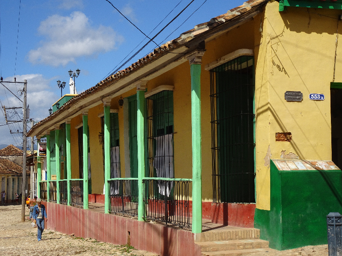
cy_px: 128
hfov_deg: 34.3
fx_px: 553
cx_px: 171
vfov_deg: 26.1
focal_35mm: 56
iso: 80
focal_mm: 9.52
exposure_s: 1/800
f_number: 4.5
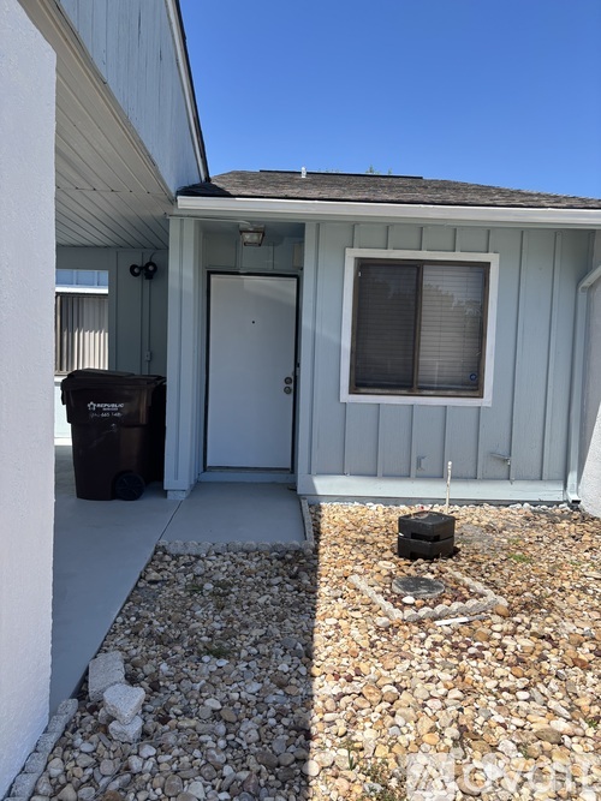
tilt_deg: -2.4
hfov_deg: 53.0
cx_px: 300
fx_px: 602
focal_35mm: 26
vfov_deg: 67.3
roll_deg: -2.8
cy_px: 400
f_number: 1.6
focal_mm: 5.96
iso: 50
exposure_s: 1/2342
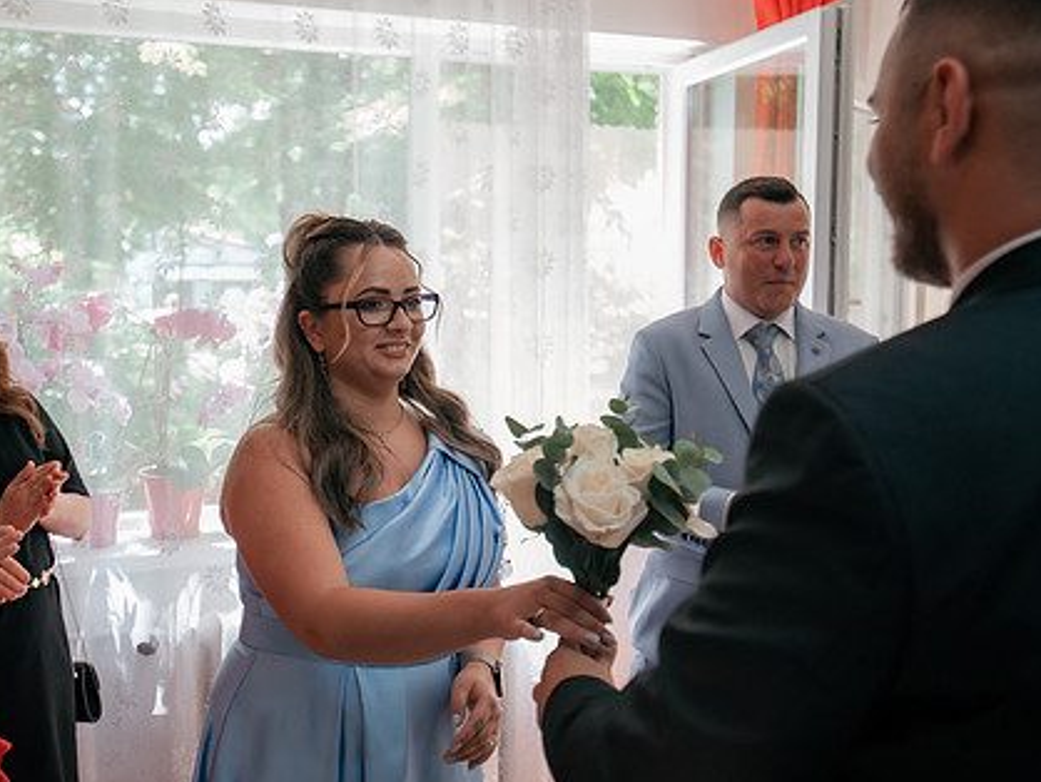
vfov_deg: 36.0
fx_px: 1204
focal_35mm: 40
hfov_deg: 46.3
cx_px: 379
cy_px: 395
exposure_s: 1/320
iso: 1250
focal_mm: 30
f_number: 2.8
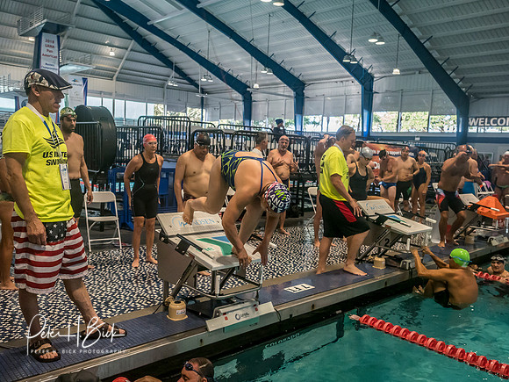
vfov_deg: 46.8
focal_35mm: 30
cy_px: 191
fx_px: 441
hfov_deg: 60.0
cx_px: 254
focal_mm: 15
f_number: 2.8
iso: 3200
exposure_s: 1/1000
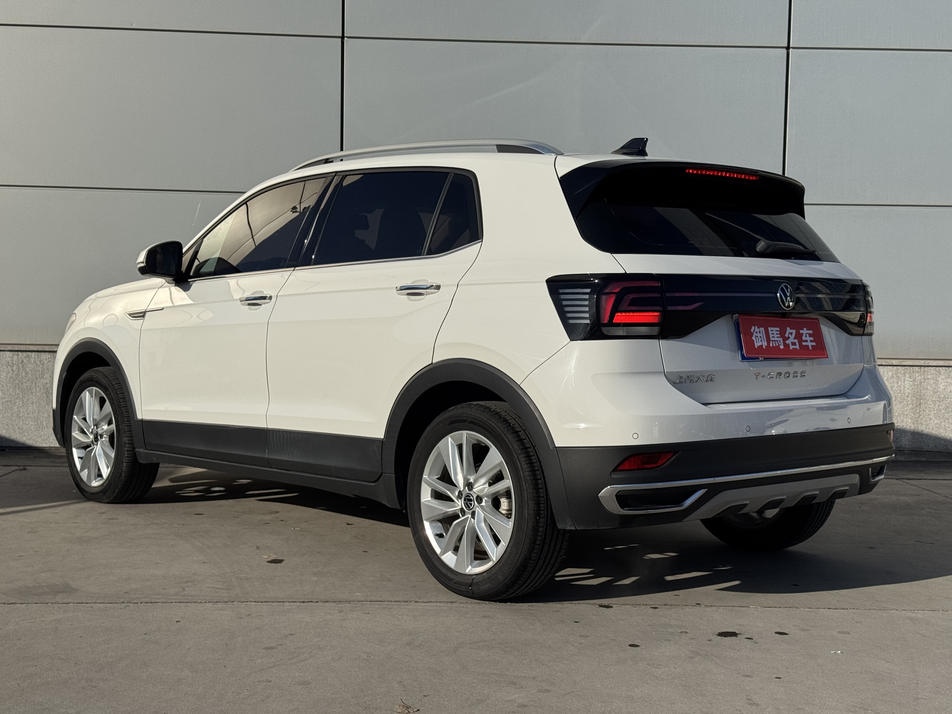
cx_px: 476
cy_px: 357
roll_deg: -0.7
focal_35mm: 48
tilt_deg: -1.9
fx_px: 1320
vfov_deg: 30.3
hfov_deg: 39.7
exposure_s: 1/12500
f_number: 1.78
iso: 64
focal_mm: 6.76
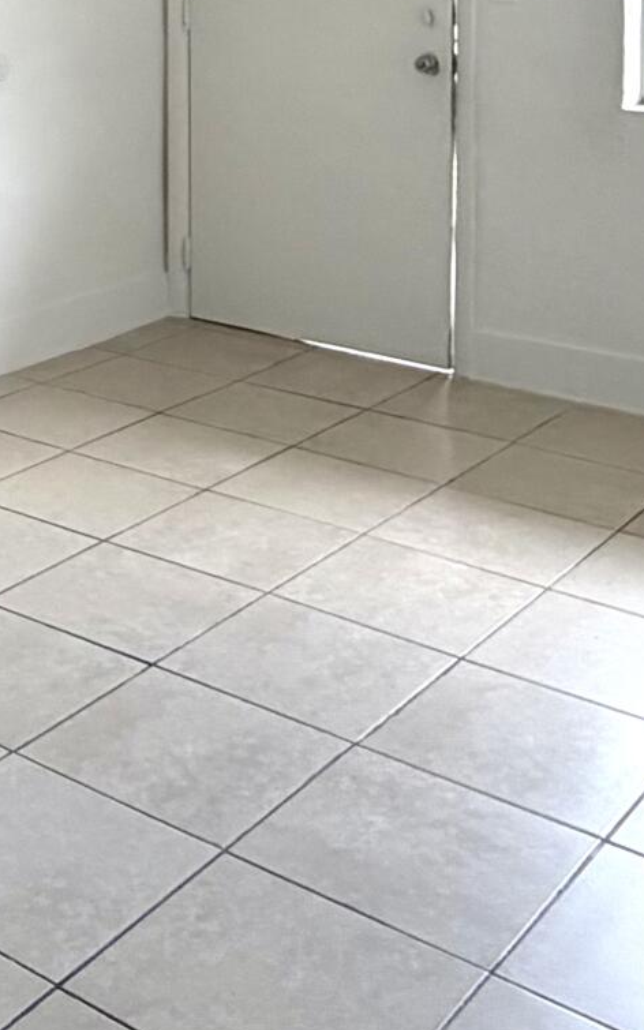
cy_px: -35
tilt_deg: -3.2
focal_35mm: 59
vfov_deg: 31.5
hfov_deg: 20.8
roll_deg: +1.1
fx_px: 1657
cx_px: -85
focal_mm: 2.22
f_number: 2.2
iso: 125
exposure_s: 1/120
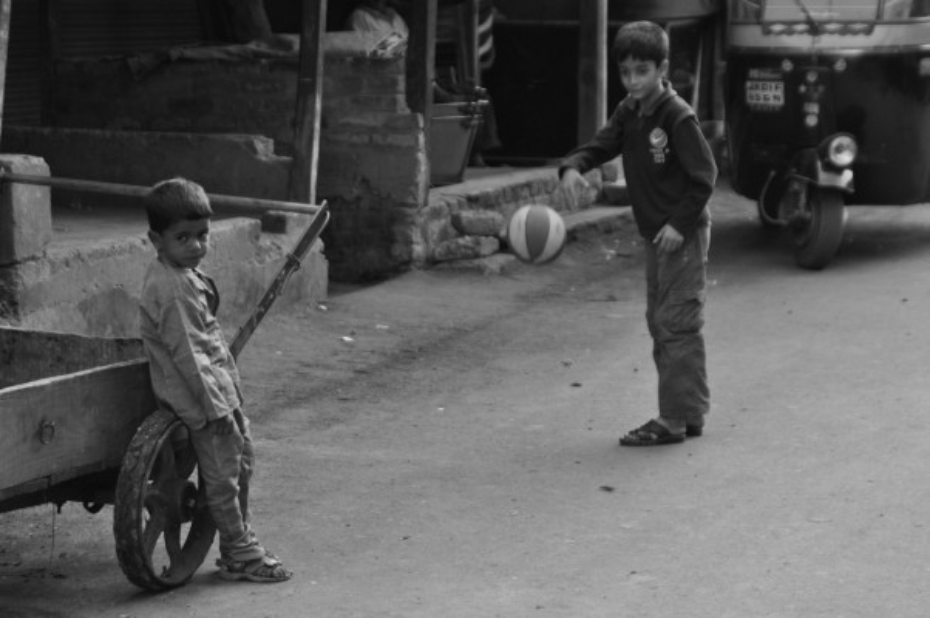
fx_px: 3019
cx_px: 465
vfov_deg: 11.7
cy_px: 309
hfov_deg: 17.5
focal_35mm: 117
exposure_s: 1/250
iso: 450
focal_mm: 78
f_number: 5
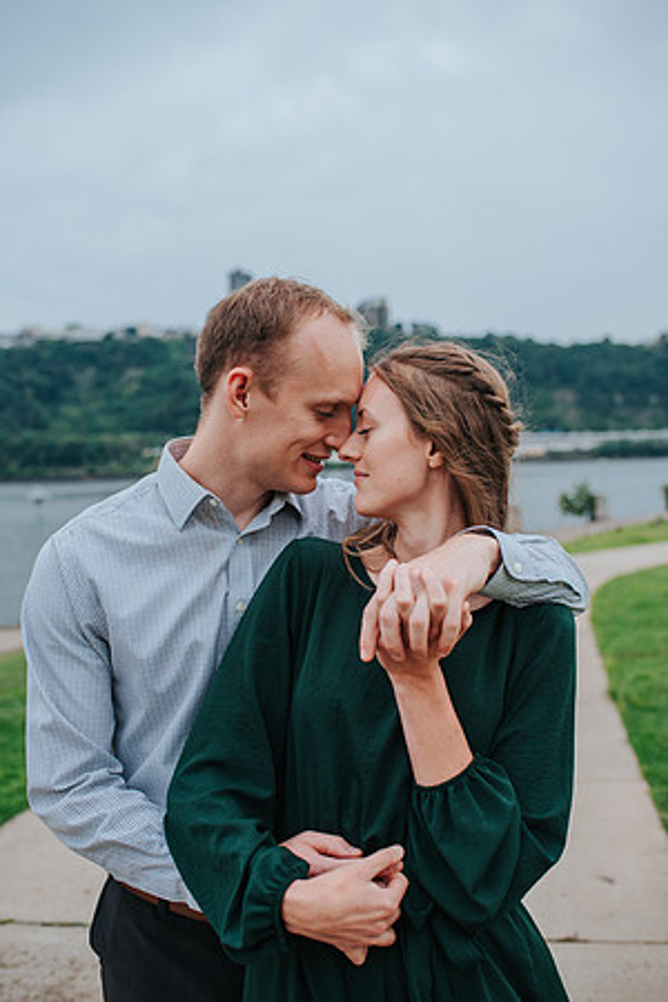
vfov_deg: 54.4
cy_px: 501
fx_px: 974
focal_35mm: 35
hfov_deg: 37.9
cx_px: 334
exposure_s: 1/400
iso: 560
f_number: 2.8
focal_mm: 35
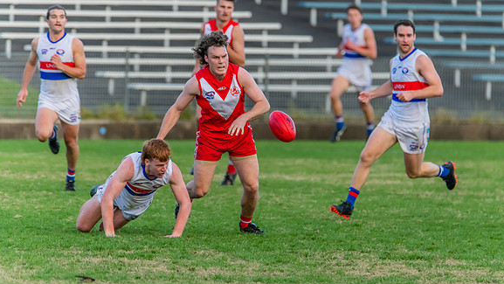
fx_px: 7941
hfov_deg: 3.6
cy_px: 135
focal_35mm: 594
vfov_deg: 2.0
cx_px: 268
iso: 3600
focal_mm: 500
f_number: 6.3
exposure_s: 1/1600
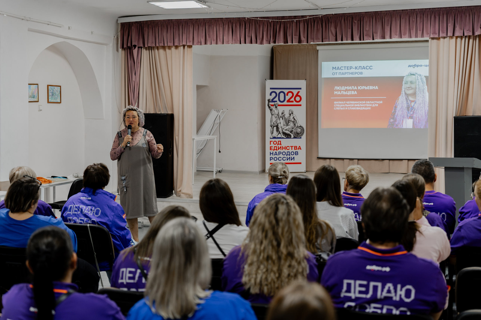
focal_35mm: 55
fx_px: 735
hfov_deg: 36.2
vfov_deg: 24.6
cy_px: 160
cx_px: 240
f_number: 2.8
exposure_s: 1/160
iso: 1000
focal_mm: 55
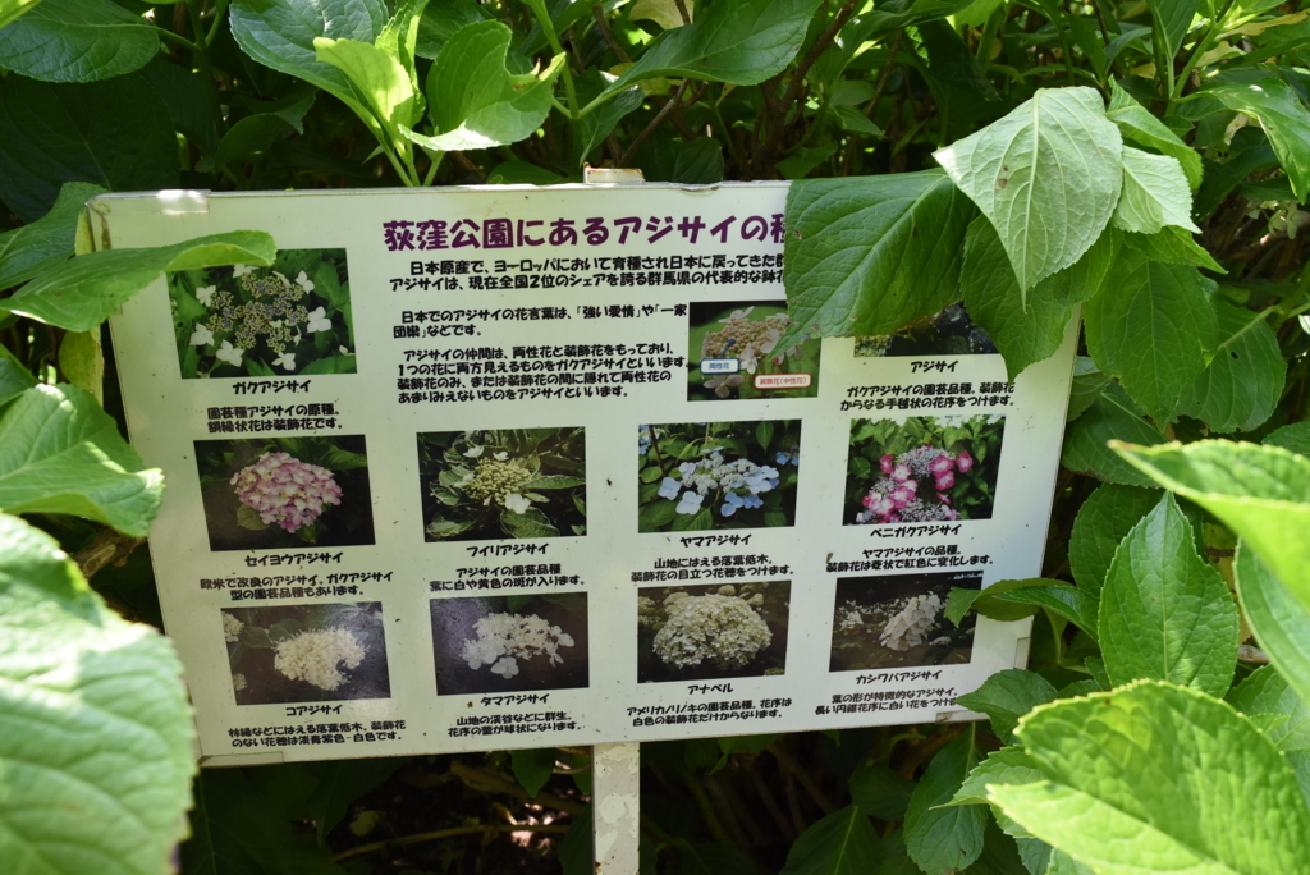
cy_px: 438
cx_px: 655
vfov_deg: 40.0
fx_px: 1201
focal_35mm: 33
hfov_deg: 57.2
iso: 500
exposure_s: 1/250
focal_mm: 22
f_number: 8
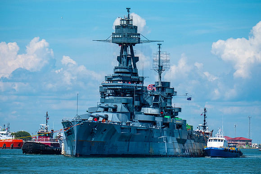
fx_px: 2210
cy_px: 87
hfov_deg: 6.8
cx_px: 130
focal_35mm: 305
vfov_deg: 4.5
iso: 200
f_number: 5.6
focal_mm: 200
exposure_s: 1/1800
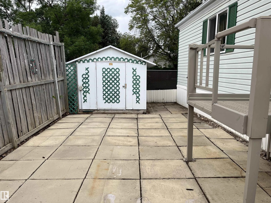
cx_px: 136
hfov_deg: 67.3
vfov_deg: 53.1
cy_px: 102
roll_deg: -0.8
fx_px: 204
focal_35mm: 26
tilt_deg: -9.6
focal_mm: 5.1
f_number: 1.6
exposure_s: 1/891
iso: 50
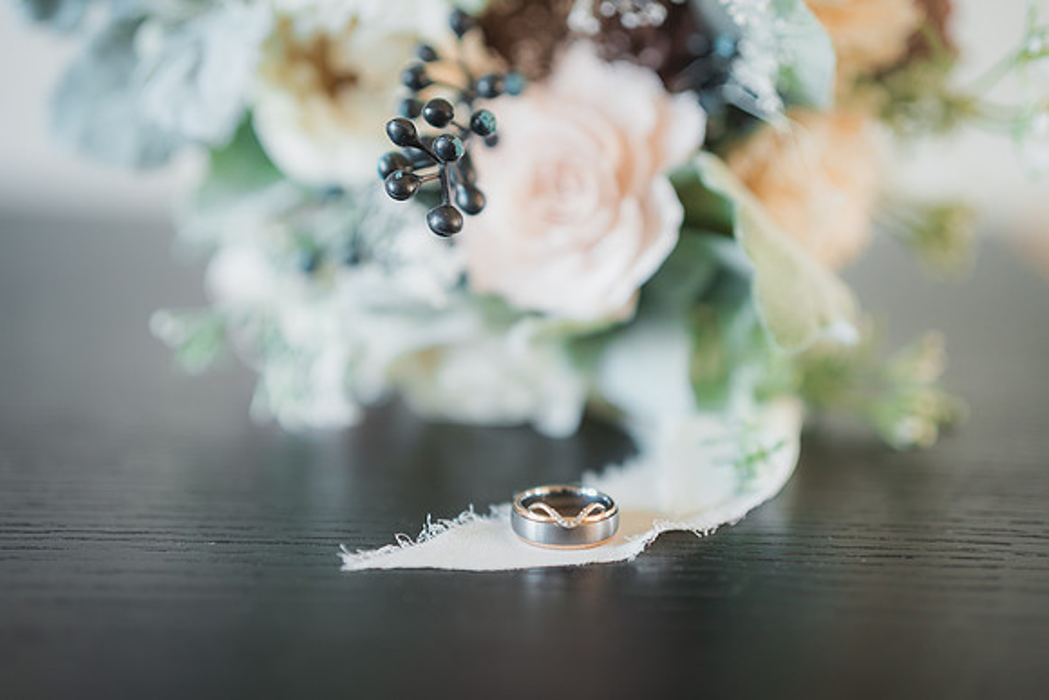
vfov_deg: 26.8
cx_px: 524
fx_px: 1469
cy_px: 350
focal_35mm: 50
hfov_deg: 39.3
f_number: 1.4
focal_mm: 50
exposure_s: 1/160
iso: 400
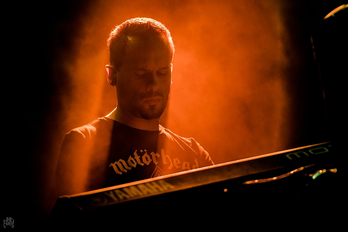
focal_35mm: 300
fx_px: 2900
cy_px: 116
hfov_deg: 6.9
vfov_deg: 4.6
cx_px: 174
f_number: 2.8
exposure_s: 1/100
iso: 1250
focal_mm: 200
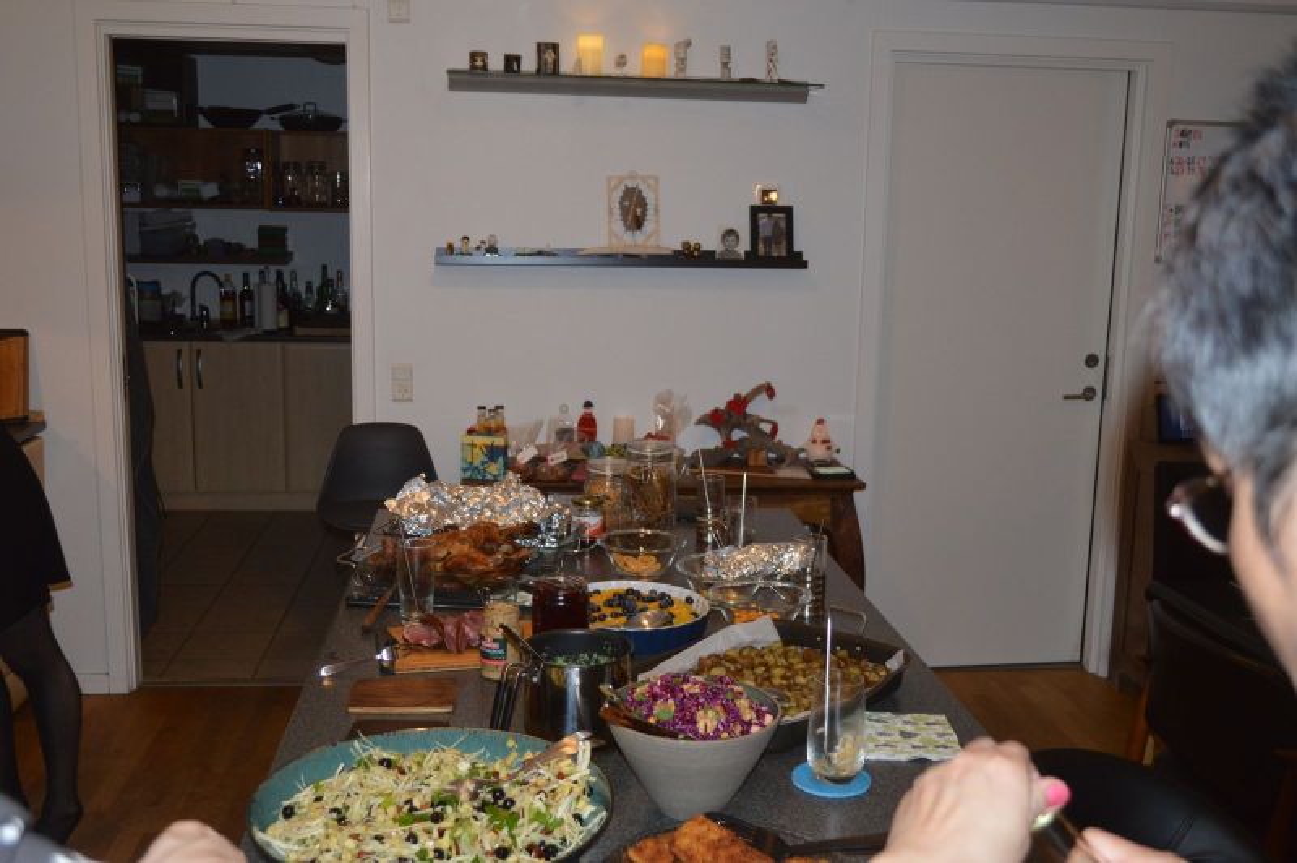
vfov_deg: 36.8
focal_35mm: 36
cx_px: 648
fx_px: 1296
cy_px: 432
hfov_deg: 53.2
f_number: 4
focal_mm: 24
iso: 800
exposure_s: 1/60
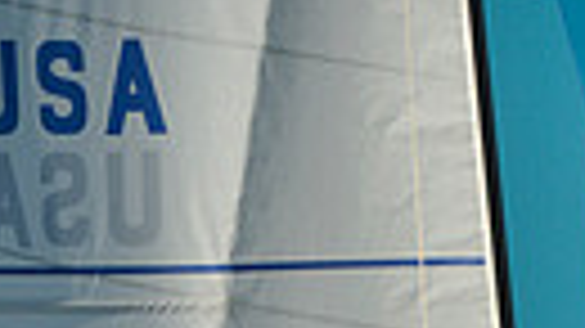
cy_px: 1281
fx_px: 15986
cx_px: 583
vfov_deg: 1.2
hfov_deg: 2.1
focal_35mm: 1031
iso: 280
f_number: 7.1
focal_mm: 220
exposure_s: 1/1600
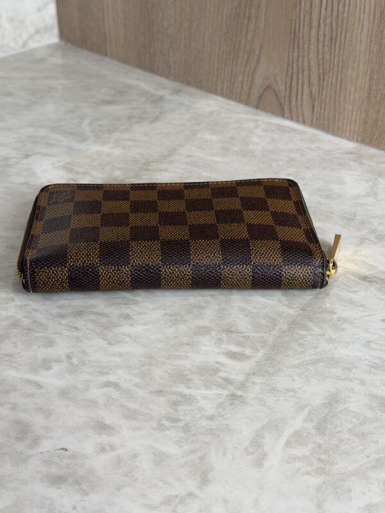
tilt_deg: -33.0
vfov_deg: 39.7
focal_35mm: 48
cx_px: 192
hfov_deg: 30.3
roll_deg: -1.7
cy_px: 256
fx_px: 712
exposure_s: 1/120
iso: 64
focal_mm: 6.76
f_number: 1.78
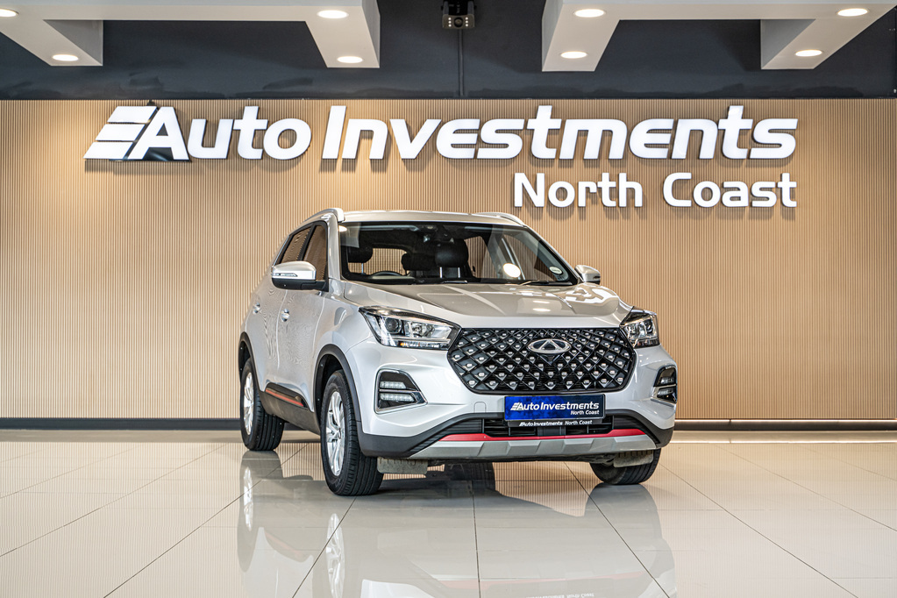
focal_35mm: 52
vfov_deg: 26.0
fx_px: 1296
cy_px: 299
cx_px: 448
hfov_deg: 38.2
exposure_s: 1/125
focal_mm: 52
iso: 500
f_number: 4
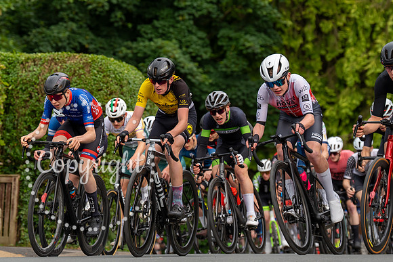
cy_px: 87
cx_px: 130
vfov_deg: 8.0
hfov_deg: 12.0
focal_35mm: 171
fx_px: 1869
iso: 400
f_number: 4
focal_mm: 128
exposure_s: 1/800
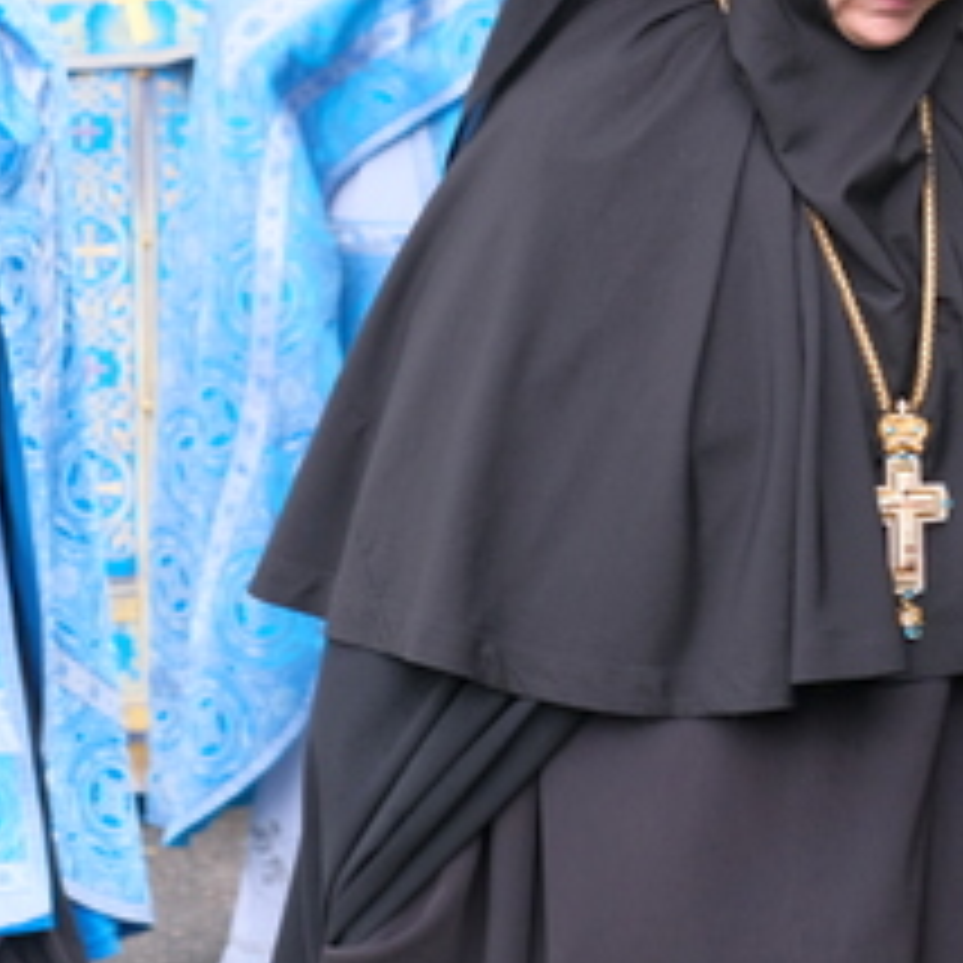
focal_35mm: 214
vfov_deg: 8.2
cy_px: 115
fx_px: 6735
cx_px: 850
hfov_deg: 8.2
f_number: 4
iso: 800
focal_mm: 56
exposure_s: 1/170
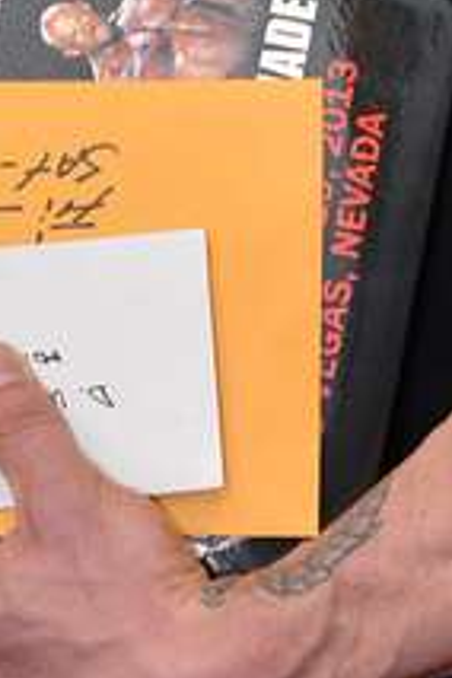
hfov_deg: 5.4
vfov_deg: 8.1
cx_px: 124
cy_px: -140
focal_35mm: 253
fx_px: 4764
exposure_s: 1/60
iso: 2000
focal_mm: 50
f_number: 9
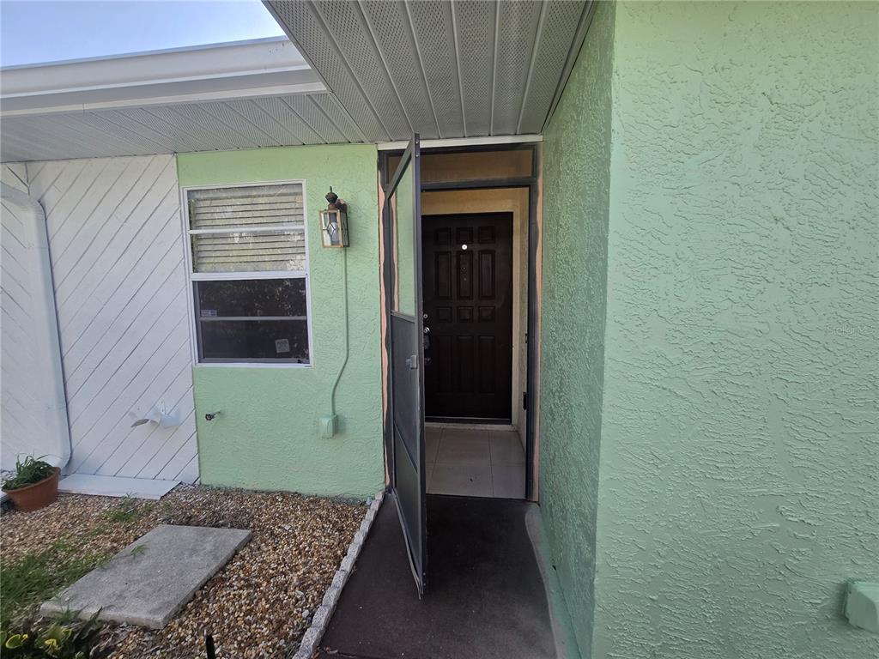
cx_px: 440
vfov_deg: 89.9
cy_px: 330
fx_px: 330
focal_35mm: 13
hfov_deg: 106.2
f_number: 2.2
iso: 50
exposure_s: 1/771
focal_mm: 2.2
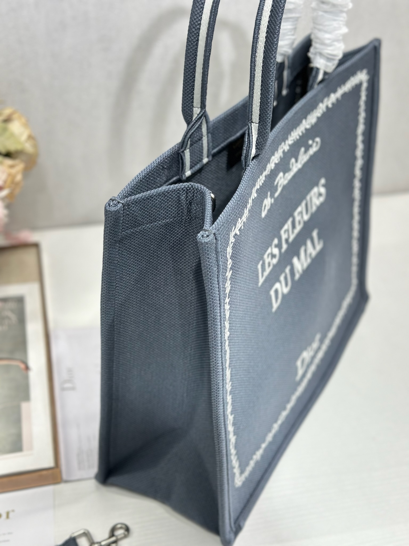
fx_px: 756
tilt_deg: -38.3
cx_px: 204
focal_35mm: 48
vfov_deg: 39.7
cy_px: 273
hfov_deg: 30.3
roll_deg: -3.3
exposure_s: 1/187
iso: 80
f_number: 1.78
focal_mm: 6.86
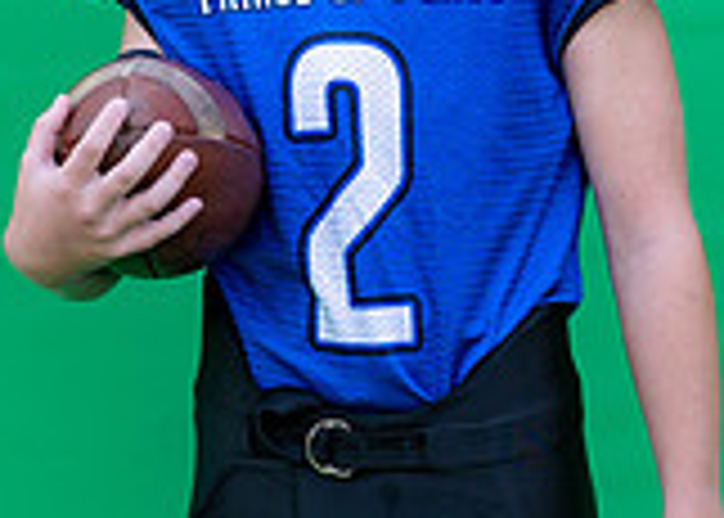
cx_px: 411
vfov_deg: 7.2
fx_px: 4133
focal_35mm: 201
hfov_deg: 10.0
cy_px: 207
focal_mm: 50
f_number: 2.8
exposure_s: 1/320
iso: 200
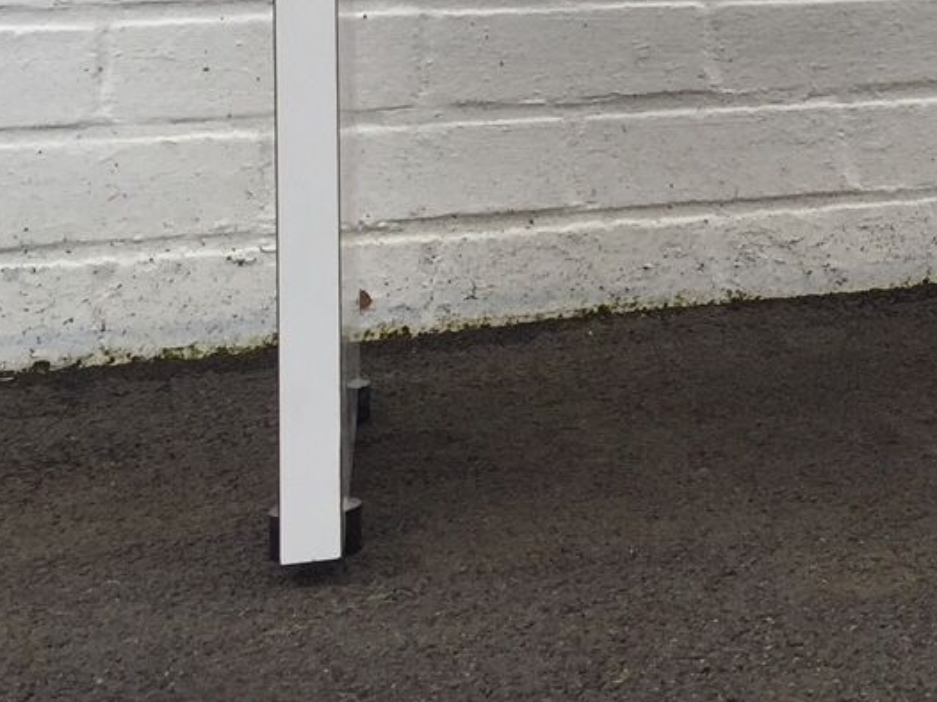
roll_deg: +1.6
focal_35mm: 90
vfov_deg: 15.8
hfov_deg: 19.9
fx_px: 2435
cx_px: 1245
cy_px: -132
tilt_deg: +2.5
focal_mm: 4.15
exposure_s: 1/549
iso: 32
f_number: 2.2
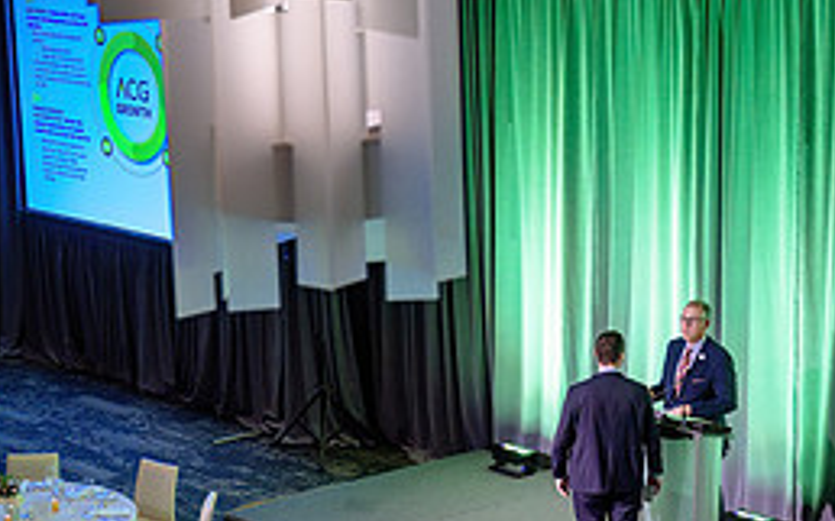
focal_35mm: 110
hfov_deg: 18.9
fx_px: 2502
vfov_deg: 11.8
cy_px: 464
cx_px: 450
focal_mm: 48
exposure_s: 1/100
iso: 800
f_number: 2.8
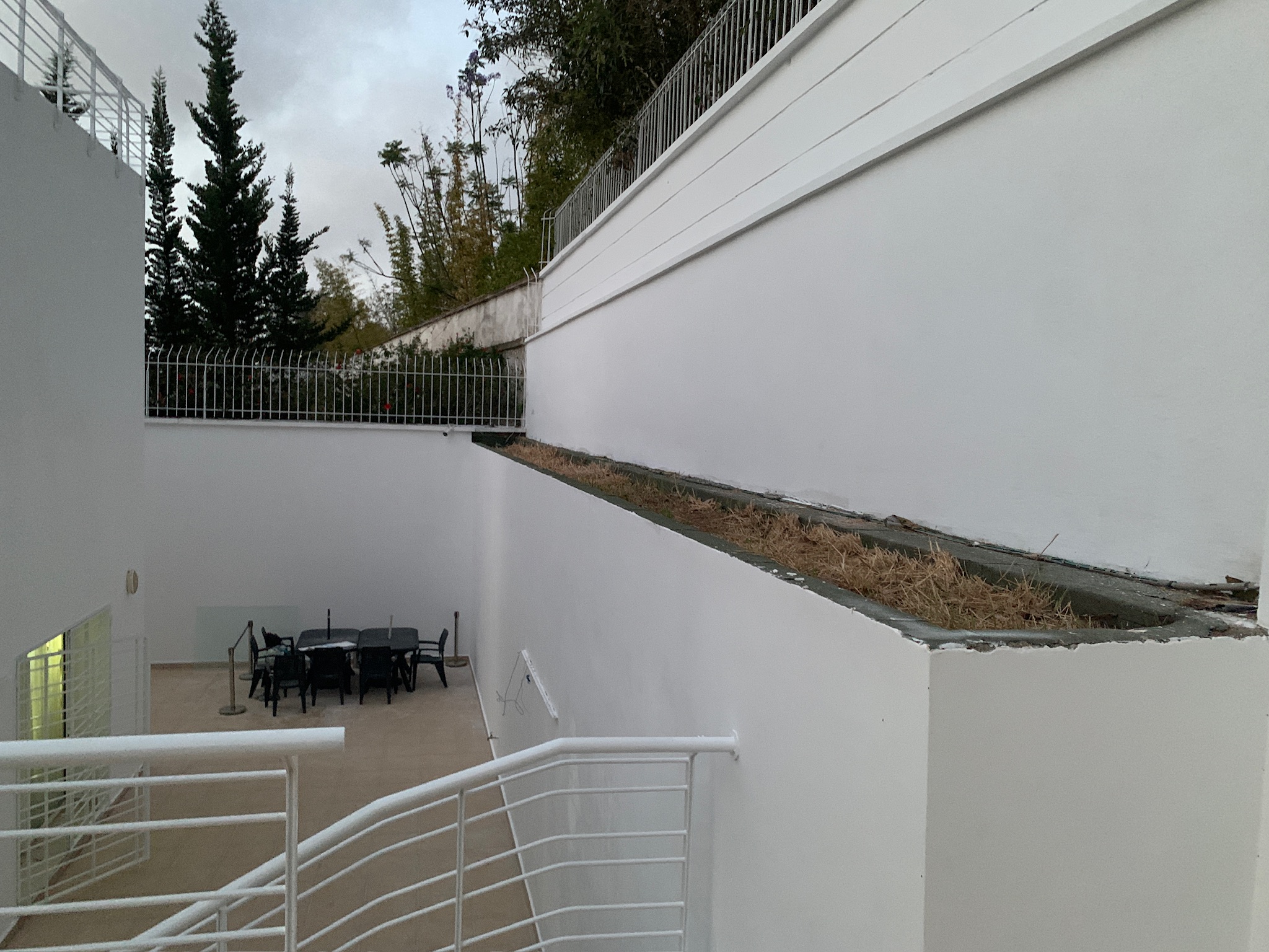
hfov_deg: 67.3
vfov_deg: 53.1
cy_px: 476
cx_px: 634
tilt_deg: -2.6
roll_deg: -2.5
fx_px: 953
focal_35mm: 26
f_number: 1.8
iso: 400
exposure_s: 1/35
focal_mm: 4.25
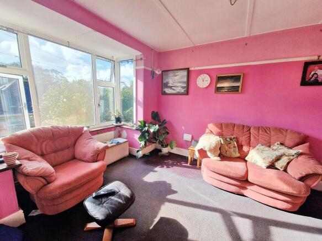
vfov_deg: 89.9
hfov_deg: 106.2
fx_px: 121
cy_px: 120
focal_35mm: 13
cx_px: 161
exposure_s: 1/616
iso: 50
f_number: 2.2
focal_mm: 2.2
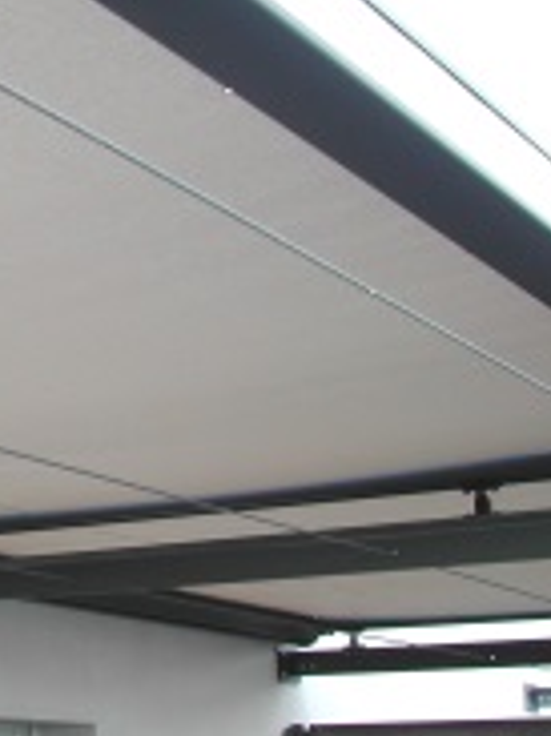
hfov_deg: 17.1
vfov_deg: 24.1
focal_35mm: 81
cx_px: -169
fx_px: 1721
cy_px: 328
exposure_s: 1/312
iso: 100
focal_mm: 8
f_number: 2.8
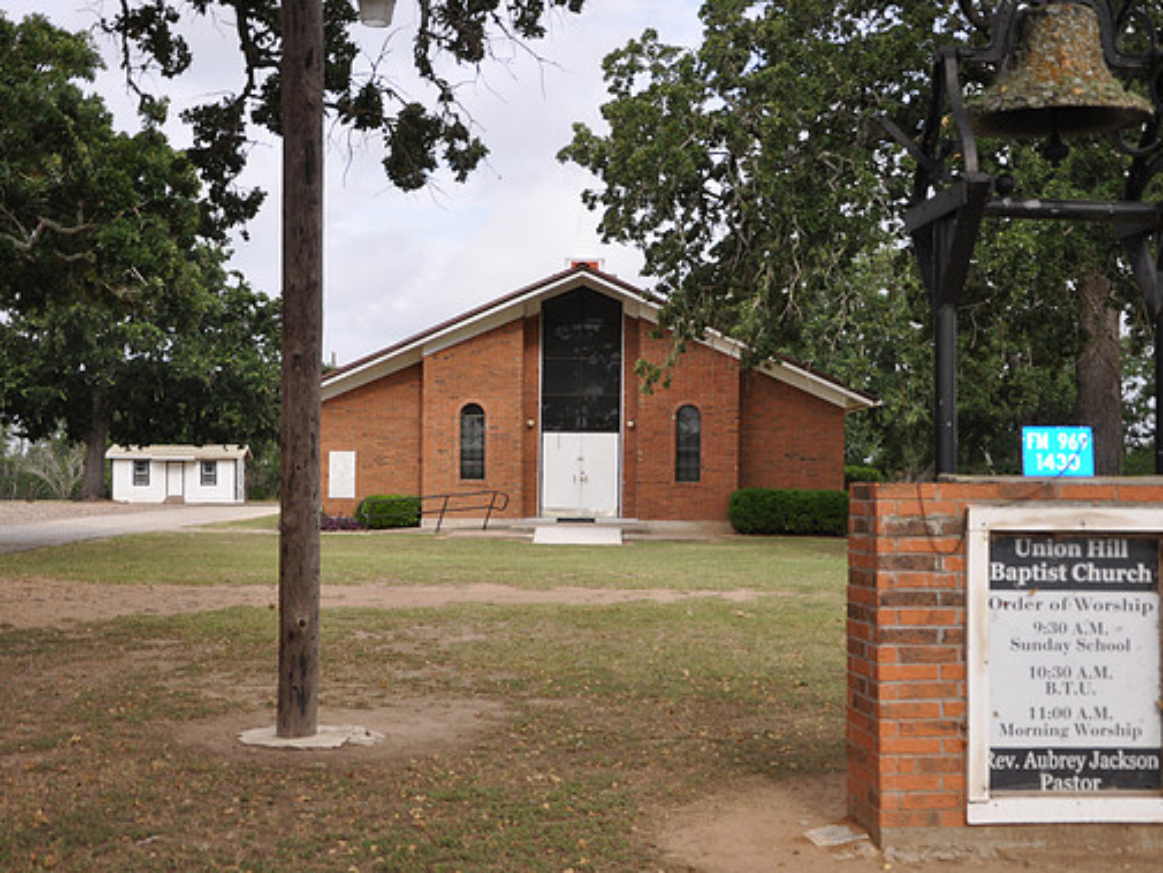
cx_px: 590
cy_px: 441
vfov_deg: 33.6
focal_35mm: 43
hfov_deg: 43.8
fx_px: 1445
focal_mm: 26
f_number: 4.5
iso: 200
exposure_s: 1/200
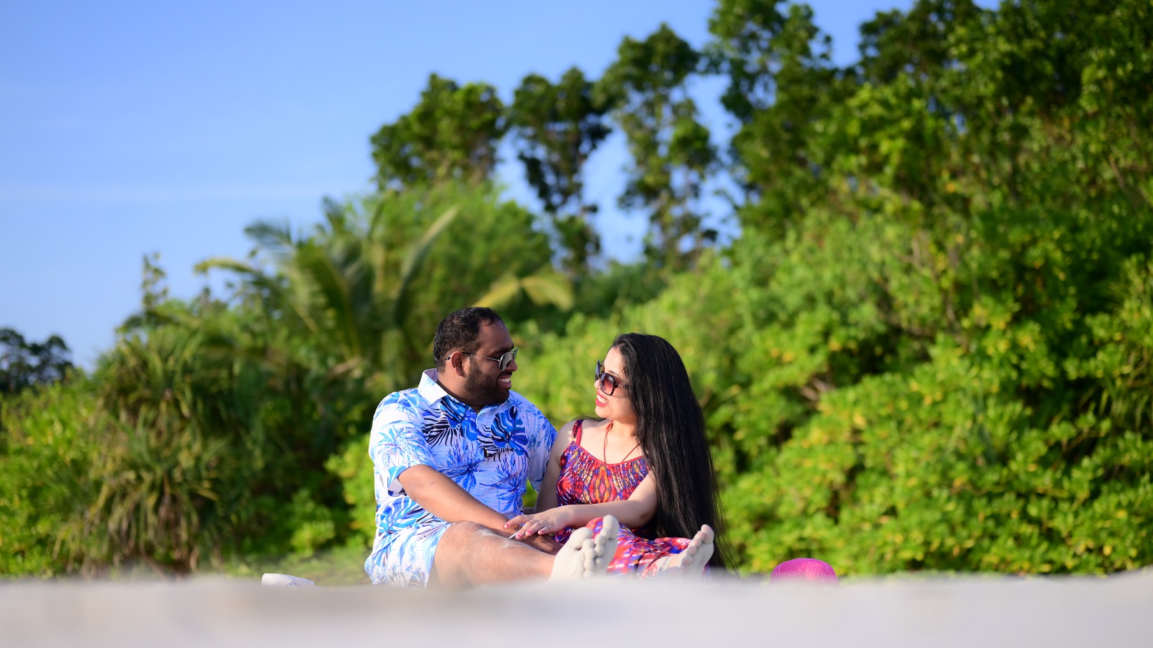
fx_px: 1773
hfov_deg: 36.0
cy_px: 370
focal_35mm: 58
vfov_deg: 20.7
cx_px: 590
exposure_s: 1/3200
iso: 160
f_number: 1.8
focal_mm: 50
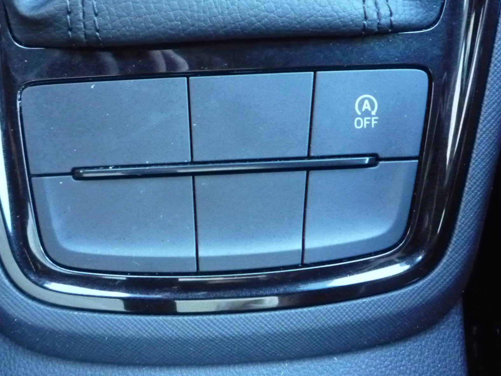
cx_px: 229
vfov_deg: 36.8
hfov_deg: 47.8
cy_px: 191
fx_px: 565
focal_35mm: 39
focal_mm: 5.2
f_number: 3.3
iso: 800
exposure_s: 1/15
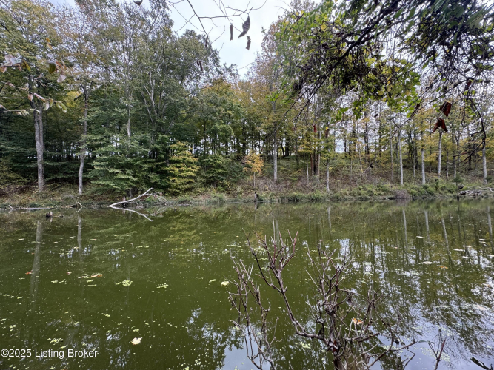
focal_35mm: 14
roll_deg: +0.8
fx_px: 200
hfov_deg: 102.1
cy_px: 185
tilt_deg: +2.9
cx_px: 247
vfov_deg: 85.7
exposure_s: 1/99
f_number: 2.2
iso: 50
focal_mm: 2.22
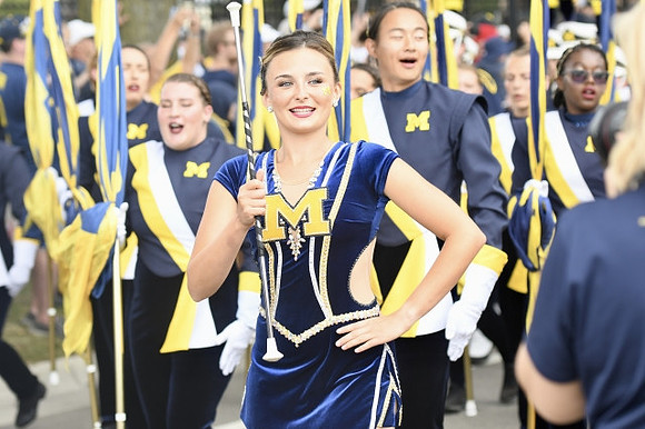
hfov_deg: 16.1
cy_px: 214
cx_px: 322
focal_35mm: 127
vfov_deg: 10.8
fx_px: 2274
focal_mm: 85
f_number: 3.2
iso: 400
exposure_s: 1/800
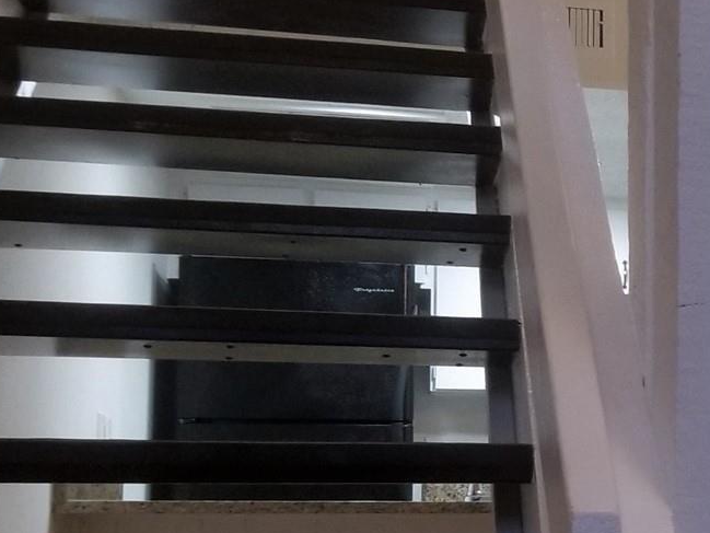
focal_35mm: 82
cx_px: 965
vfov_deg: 17.8
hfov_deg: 21.2
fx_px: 1682
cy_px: 443
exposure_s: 1/30
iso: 160
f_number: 1.7
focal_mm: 4.3
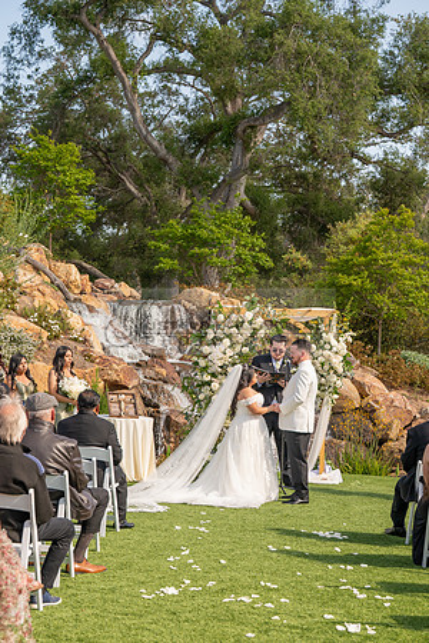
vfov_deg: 28.8
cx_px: 214
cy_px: 322
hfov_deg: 19.5
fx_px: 1251
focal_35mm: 70
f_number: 5.6
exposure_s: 1/1000
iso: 200
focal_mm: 70
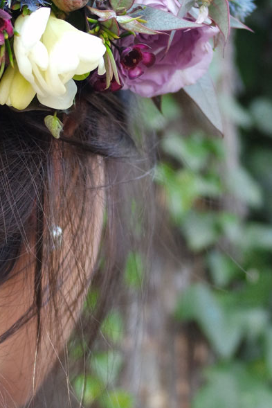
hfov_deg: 12.4
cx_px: 58
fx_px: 1246
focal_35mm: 110
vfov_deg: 18.6
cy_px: 179
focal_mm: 20
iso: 800
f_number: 3.5
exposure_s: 1/60
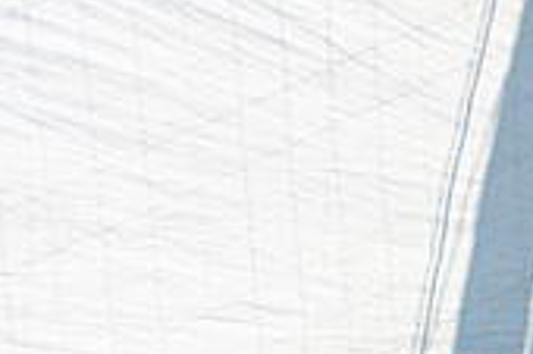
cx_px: 103
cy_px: 603
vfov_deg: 0.7
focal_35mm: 2051
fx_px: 30336
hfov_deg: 1.0
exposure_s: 1/2500
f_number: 5
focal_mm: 400
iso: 400
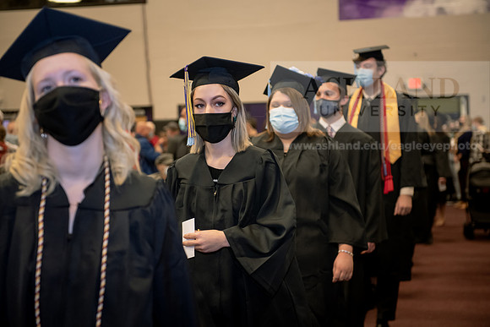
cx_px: 245
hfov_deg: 28.8
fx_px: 953
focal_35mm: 70
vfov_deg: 19.5
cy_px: 164
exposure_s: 1/200
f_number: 3.5
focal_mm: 70
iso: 1600
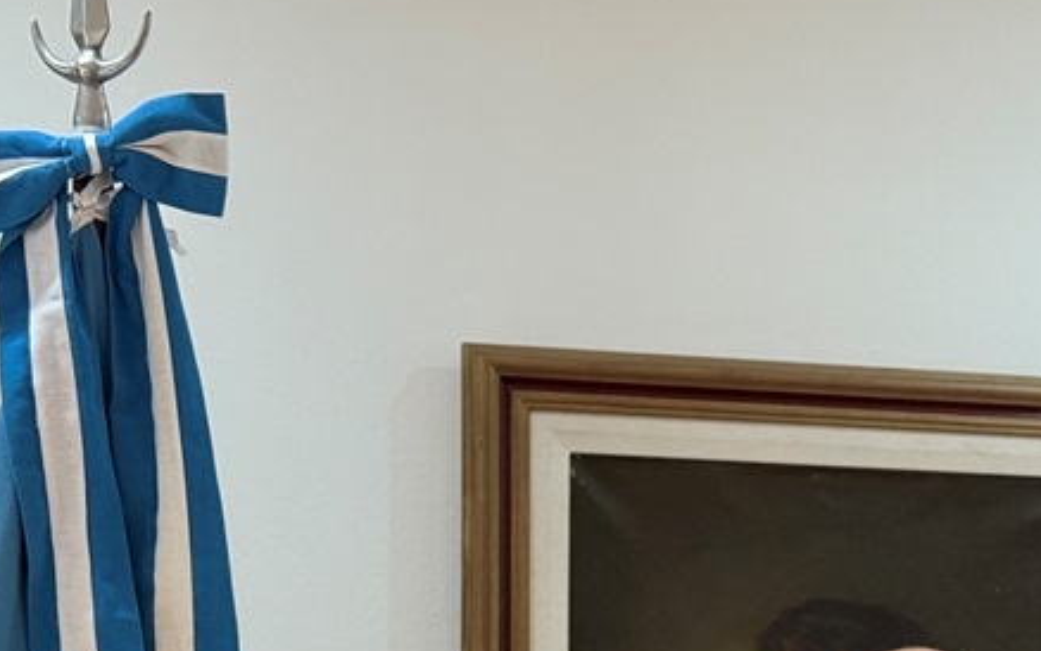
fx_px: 3377
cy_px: 839
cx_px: 1129
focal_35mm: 119
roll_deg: -0.1
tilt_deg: +0.3
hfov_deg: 17.0
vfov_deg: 10.8
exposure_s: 1/100
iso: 320
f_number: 1.78
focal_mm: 6.76
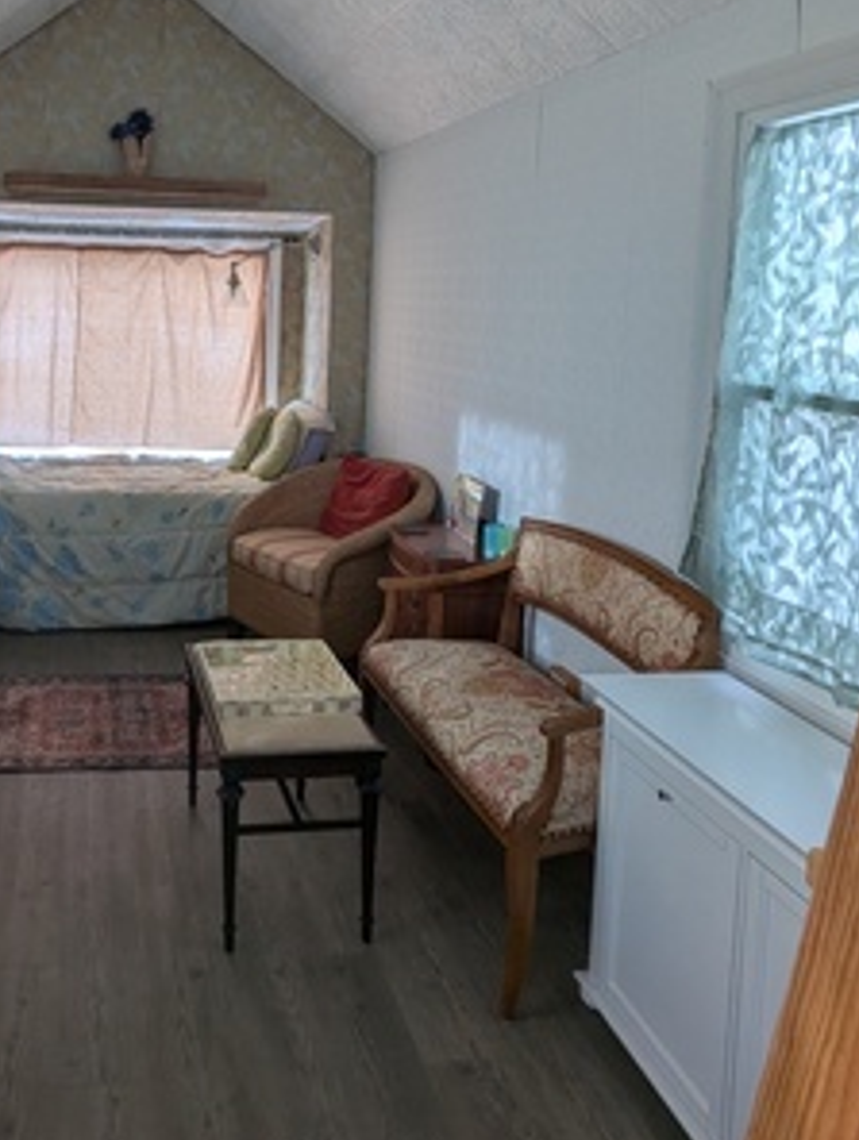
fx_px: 891
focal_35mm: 27
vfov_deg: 62.8
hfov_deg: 48.8
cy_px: 339
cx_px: 181
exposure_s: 1/71.1
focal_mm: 2.35
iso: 44
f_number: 2.2
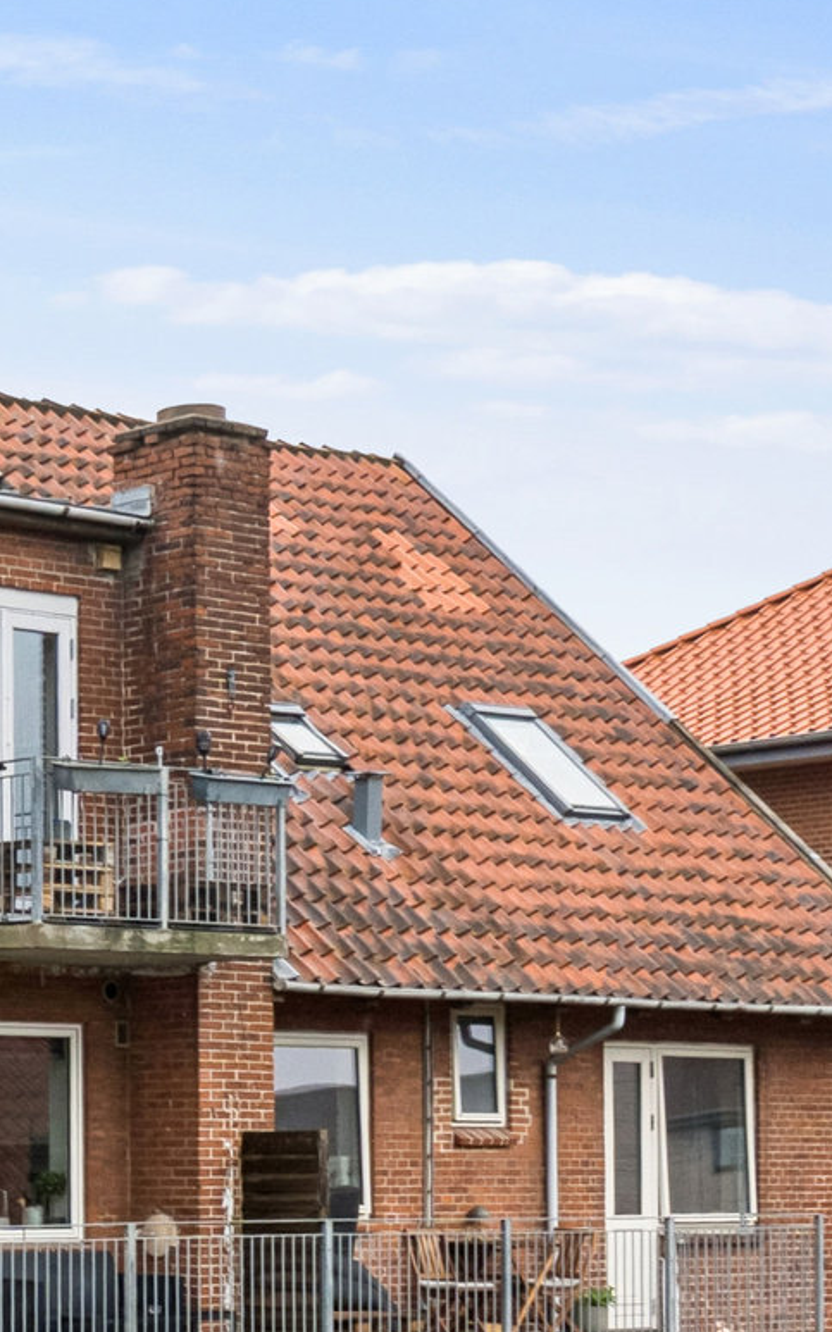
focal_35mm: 89
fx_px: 3229
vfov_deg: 22.0
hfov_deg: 13.9
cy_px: 1491
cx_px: -365
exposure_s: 1/125
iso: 200
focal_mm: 15
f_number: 8
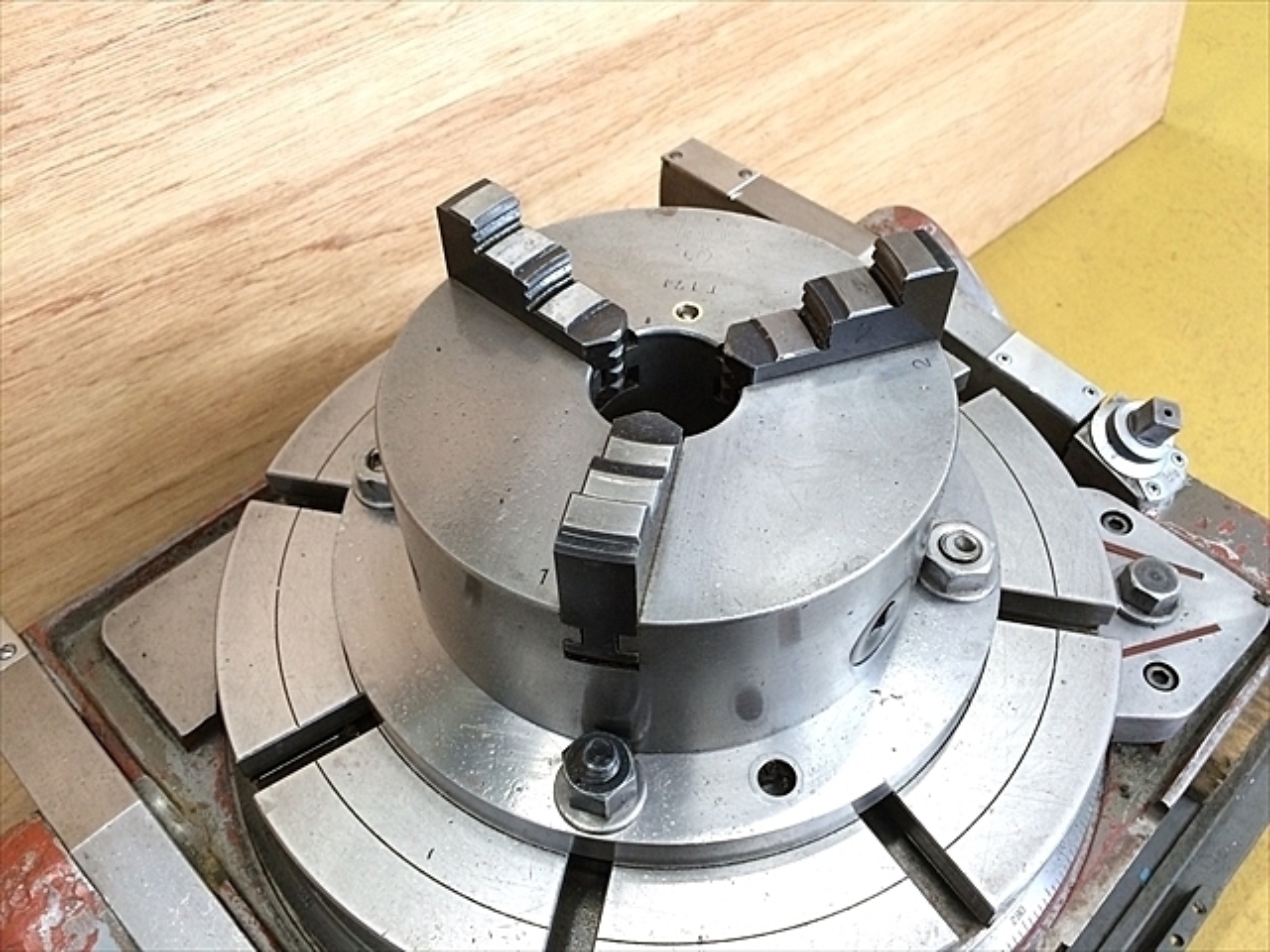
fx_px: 1064
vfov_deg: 48.2
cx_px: 635
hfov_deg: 61.7
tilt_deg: -50.4
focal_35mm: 29
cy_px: 476
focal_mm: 4.15
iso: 125
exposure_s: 1/30
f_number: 2.2
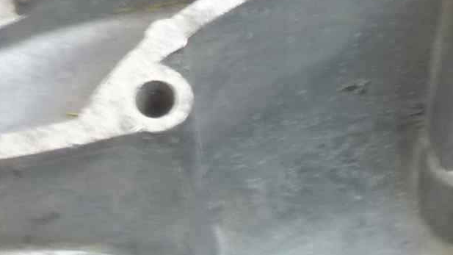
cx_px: 278
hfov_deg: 18.9
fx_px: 1357
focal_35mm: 113
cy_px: 425
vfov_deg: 10.2
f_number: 3.3
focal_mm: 4.1
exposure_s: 1/10
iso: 80
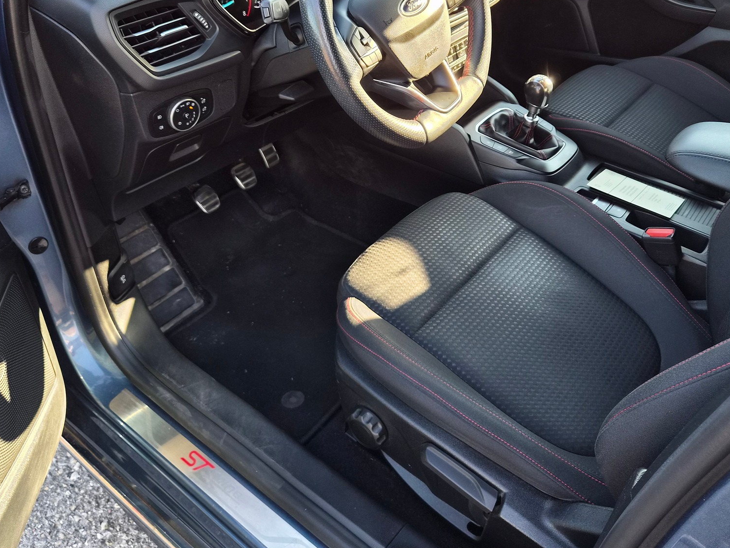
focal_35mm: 31
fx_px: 654
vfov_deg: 44.8
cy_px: 187
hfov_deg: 58.3
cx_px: 346
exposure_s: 1/180
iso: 40
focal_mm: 5.4
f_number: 1.8
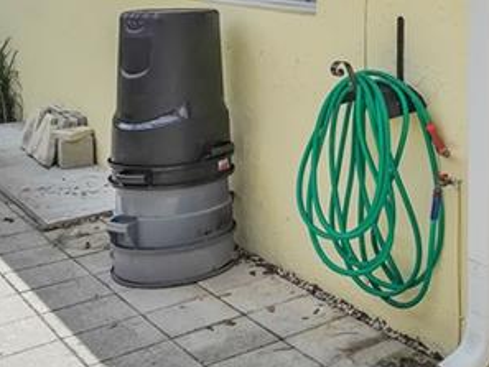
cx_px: 550
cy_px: -58
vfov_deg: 25.2
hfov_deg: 31.6
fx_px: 749
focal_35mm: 53
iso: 1600
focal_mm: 16
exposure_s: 1/2500
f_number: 11
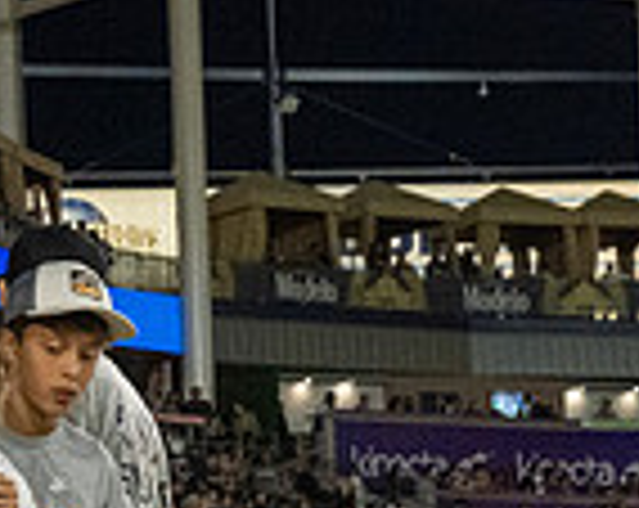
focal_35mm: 199
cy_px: 810
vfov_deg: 7.6
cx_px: -136
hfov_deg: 9.6
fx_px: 3756
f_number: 8
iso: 5600
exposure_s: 1/400
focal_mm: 41
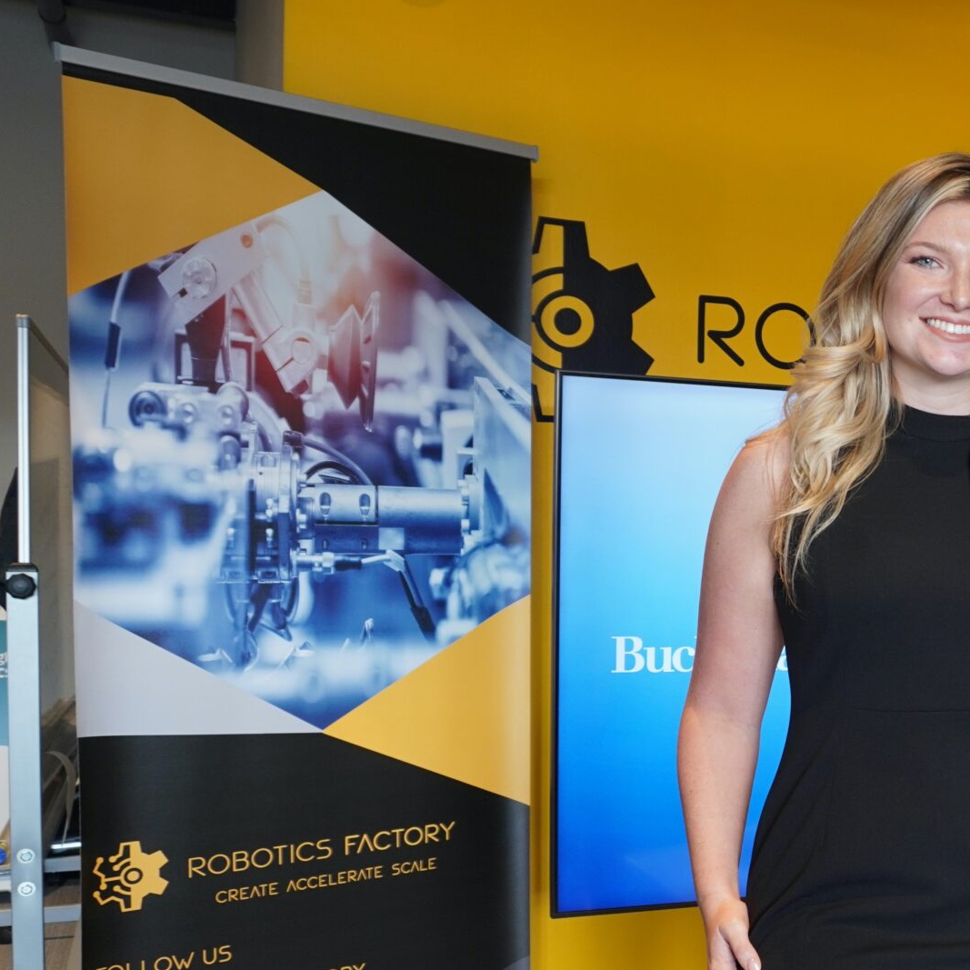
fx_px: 1649
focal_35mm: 52
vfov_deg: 32.6
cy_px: 620
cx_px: 1152
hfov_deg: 28.6
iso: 320
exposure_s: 1/30
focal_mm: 17
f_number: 5
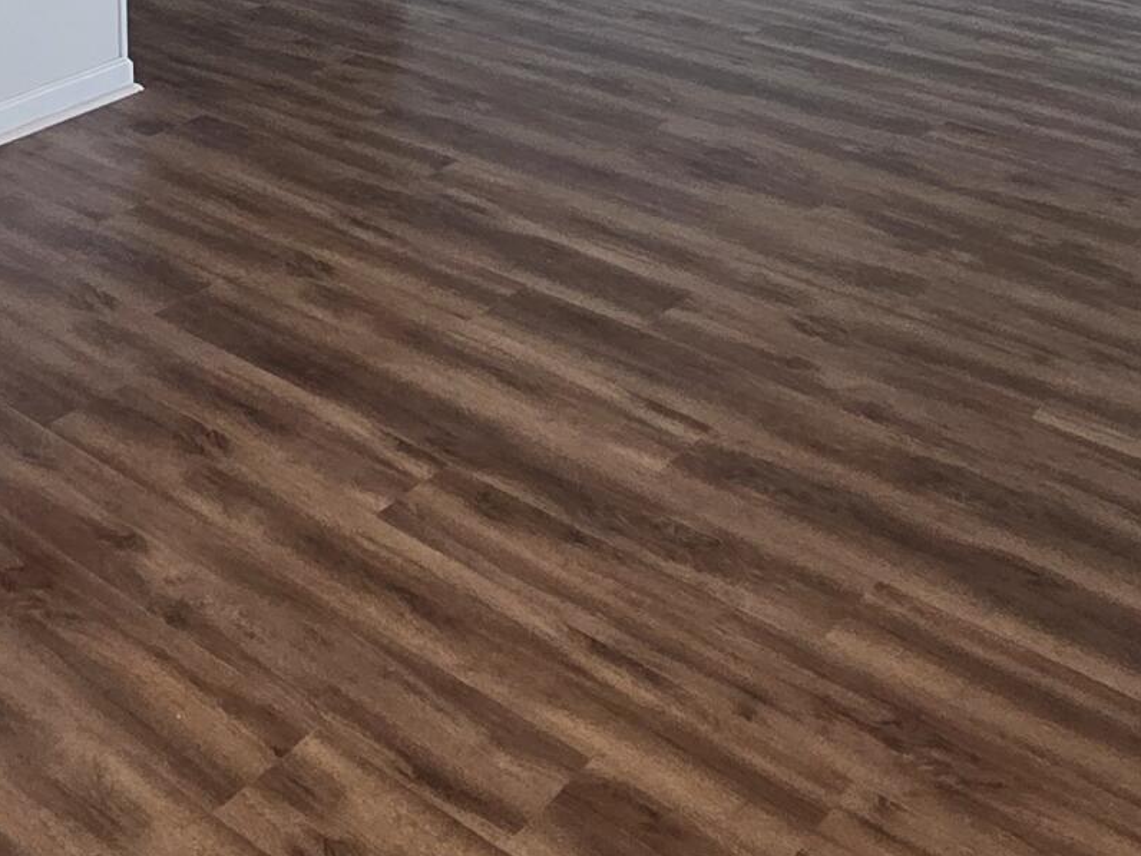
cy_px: -373
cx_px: 151
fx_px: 1615
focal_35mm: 49
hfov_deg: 36.8
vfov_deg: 24.3
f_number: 2.2
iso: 200
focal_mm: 2.2
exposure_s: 1/120
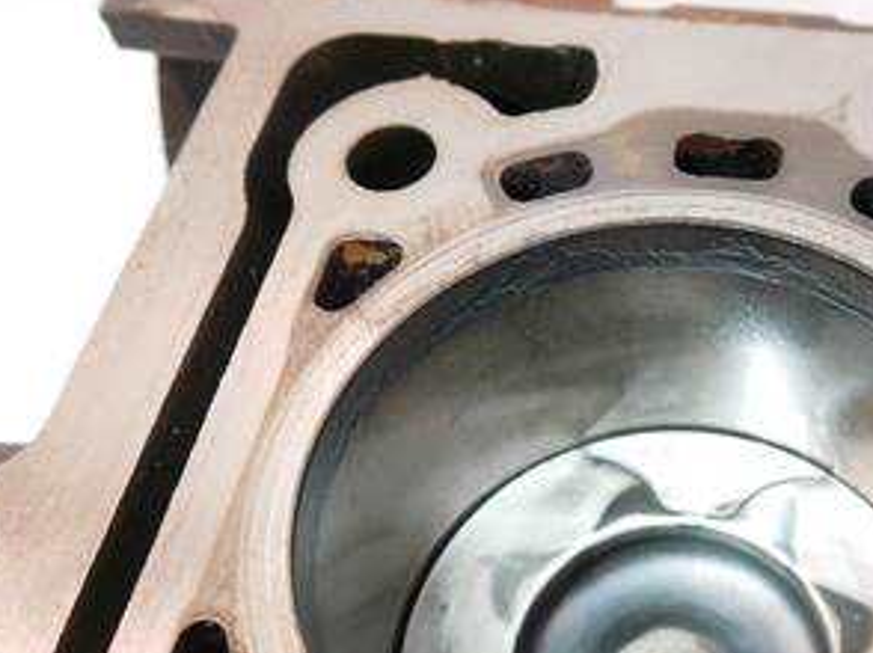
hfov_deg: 38.0
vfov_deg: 29.3
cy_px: 475
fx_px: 1235
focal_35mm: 49
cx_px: 644
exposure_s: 1/125
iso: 1250
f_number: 3.5
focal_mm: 15
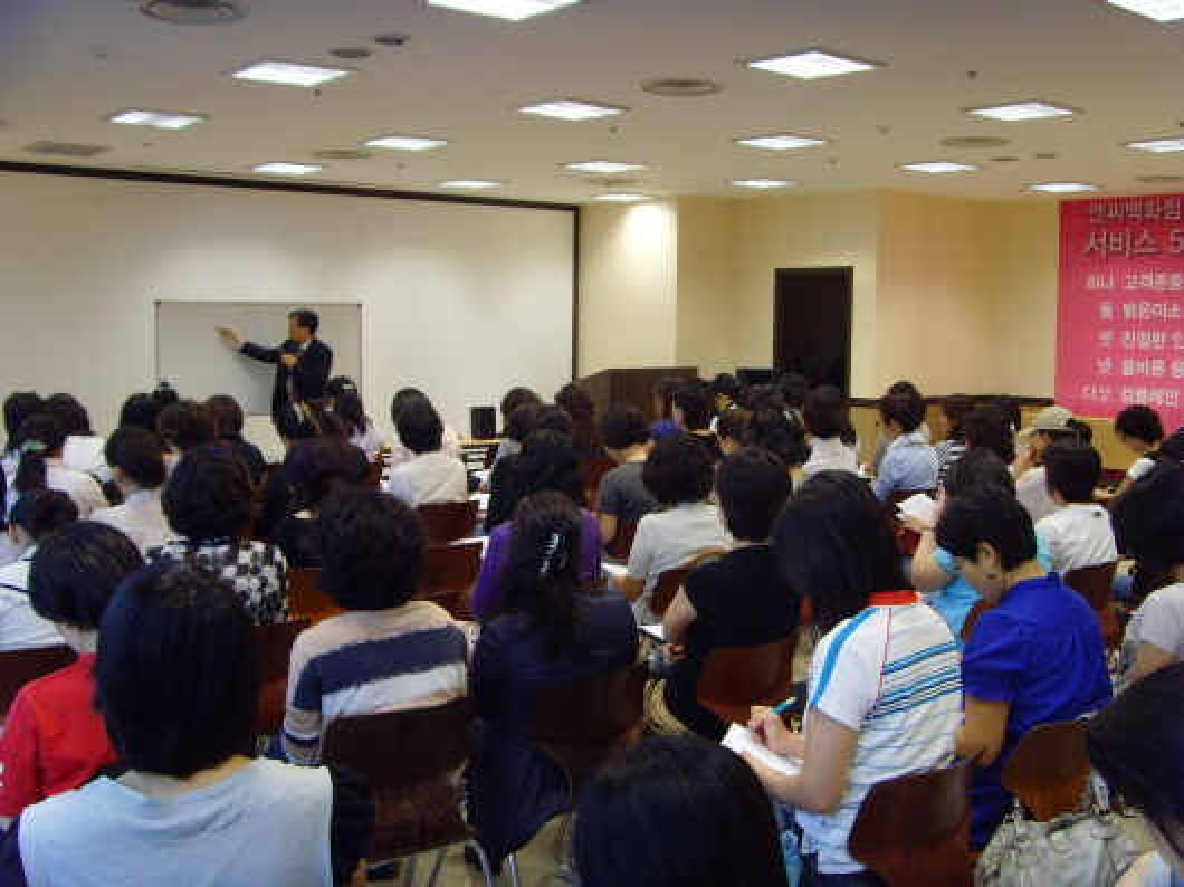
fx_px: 1333
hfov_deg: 47.9
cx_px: 592
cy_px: 444
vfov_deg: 36.8
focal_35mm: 39
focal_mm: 6.6
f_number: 3.5
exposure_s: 1/30
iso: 200
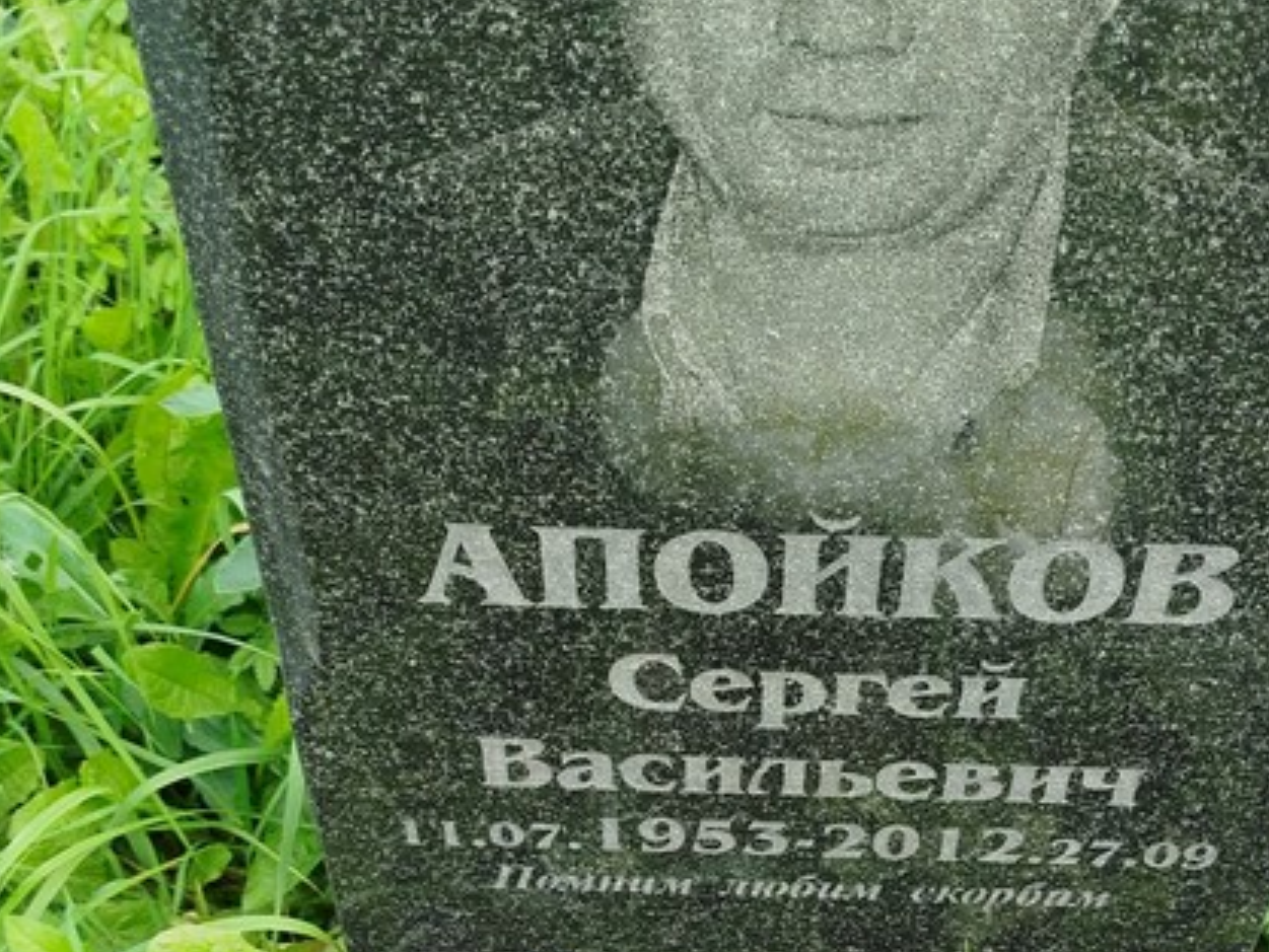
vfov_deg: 30.6
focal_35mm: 46
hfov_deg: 41.1
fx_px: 1687
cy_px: 785
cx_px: 721
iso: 50
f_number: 1.7
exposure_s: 1/239
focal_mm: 5.31
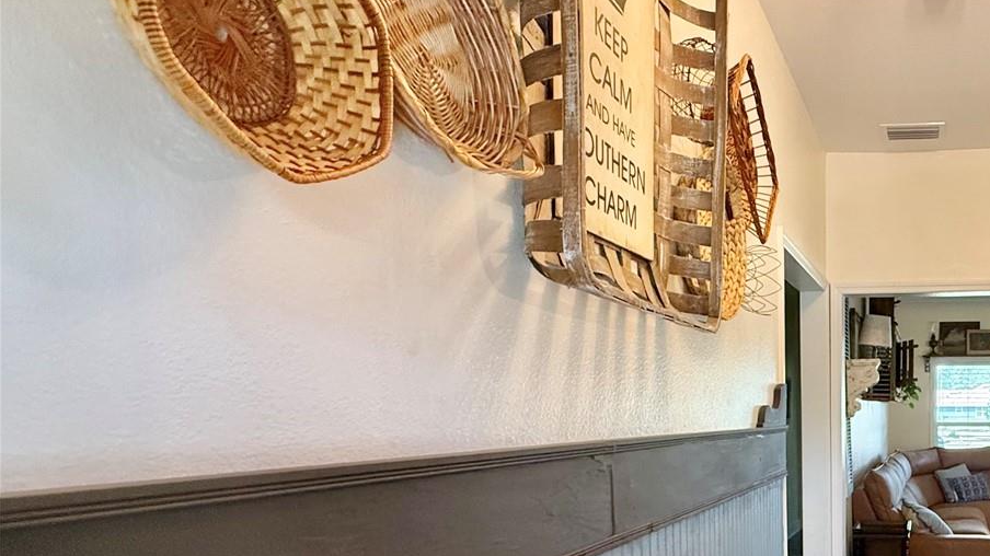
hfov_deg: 60.2
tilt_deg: -4.7
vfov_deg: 40.5
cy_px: 471
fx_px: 709
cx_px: 875
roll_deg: +0.3
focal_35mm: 27
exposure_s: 1/120
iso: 500
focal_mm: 2.22
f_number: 2.2
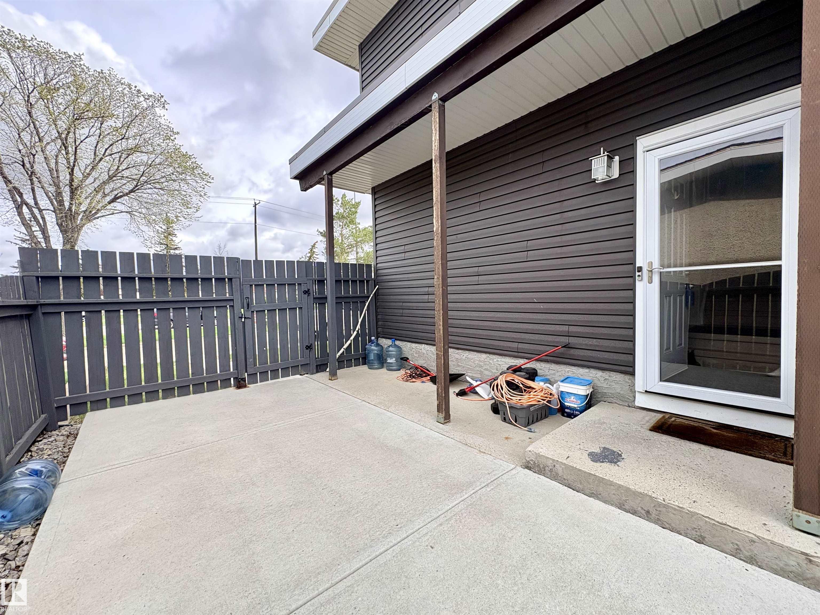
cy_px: 308
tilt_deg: -1.1
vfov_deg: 85.7
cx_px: 410
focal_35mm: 14
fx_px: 332
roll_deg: +1.7
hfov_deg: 102.1
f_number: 2.2
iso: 64
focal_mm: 2.22
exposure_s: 1/414
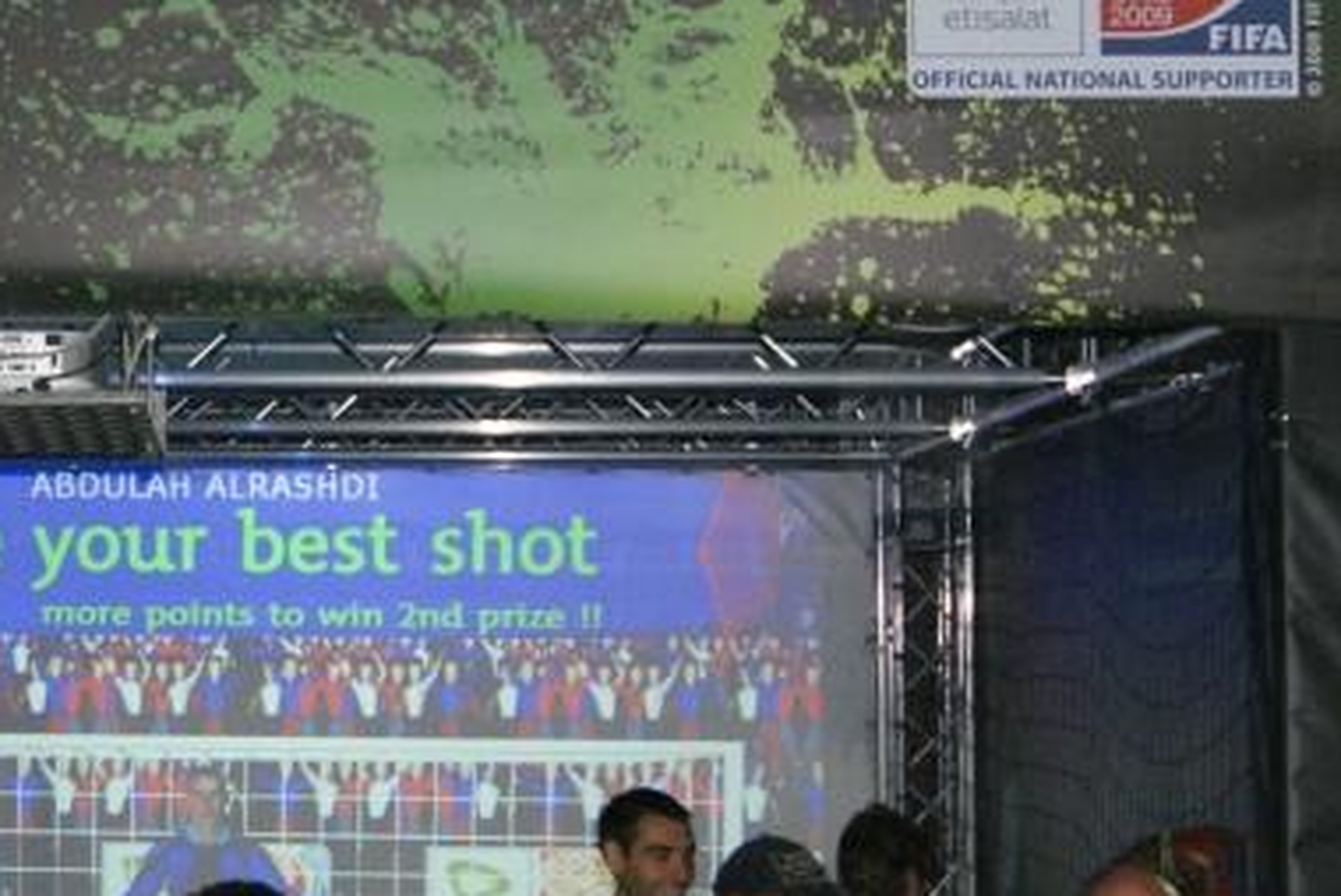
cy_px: 418
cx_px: -67
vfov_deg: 13.1
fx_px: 3914
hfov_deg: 18.8
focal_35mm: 105
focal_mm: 26
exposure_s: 1/60
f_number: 5.6
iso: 400
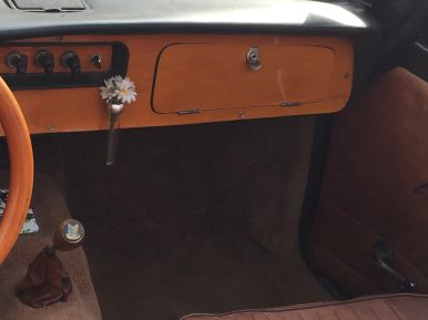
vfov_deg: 19.1
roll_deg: -8.7
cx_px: 70
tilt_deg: -26.3
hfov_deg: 24.8
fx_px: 951
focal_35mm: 77
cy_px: 144
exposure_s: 1/514
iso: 32
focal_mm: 4.15
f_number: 2.2
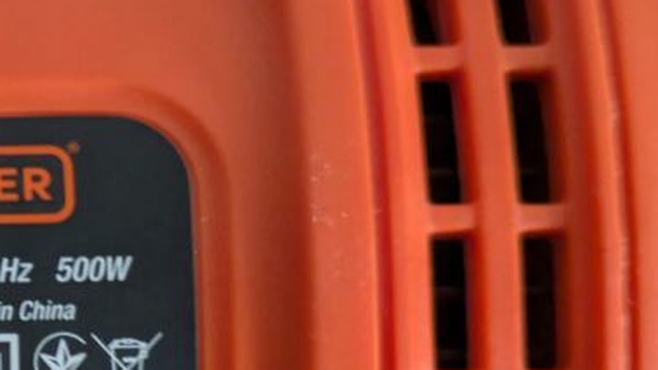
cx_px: -189
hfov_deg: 13.8
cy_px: 393
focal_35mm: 150
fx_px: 2617
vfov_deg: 8.0
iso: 371
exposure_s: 1/25
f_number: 1.89
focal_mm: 5.43
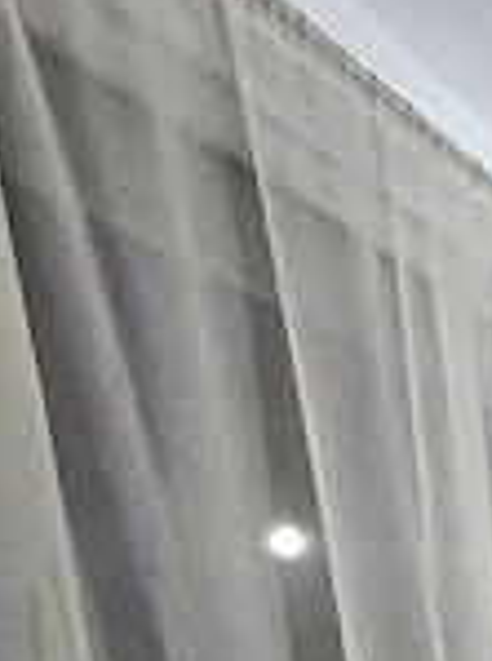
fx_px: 666
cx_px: 652
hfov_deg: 30.9
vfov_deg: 35.6
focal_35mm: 35
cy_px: 861
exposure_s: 1/50.3
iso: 160
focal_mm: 2.2
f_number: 2.2
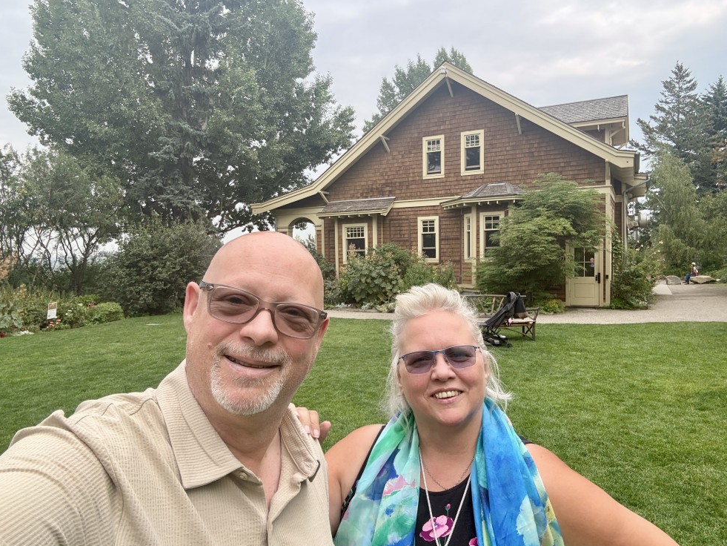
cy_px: 272
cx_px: 371
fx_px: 504
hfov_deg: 71.6
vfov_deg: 56.8
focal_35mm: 24
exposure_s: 1/557
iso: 40
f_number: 1.9
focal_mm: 2.69
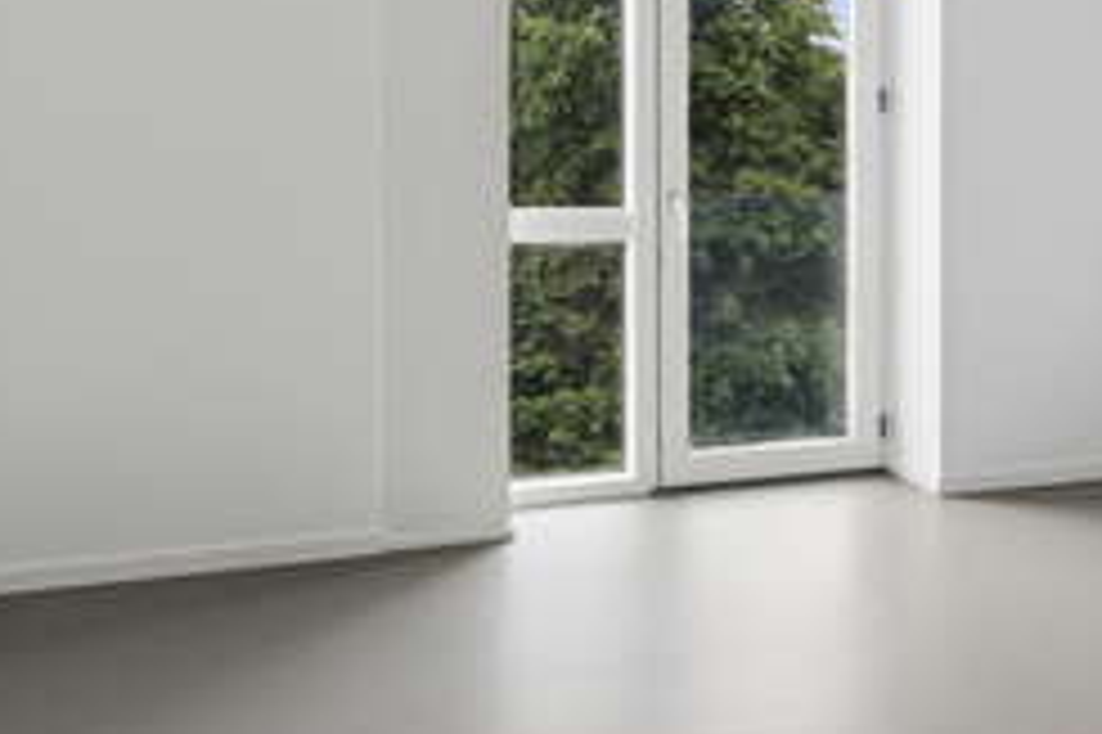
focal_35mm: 36
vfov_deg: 36.1
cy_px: 203
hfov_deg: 52.5
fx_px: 1101
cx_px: 702
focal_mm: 14
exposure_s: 1/30
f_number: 8
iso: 200
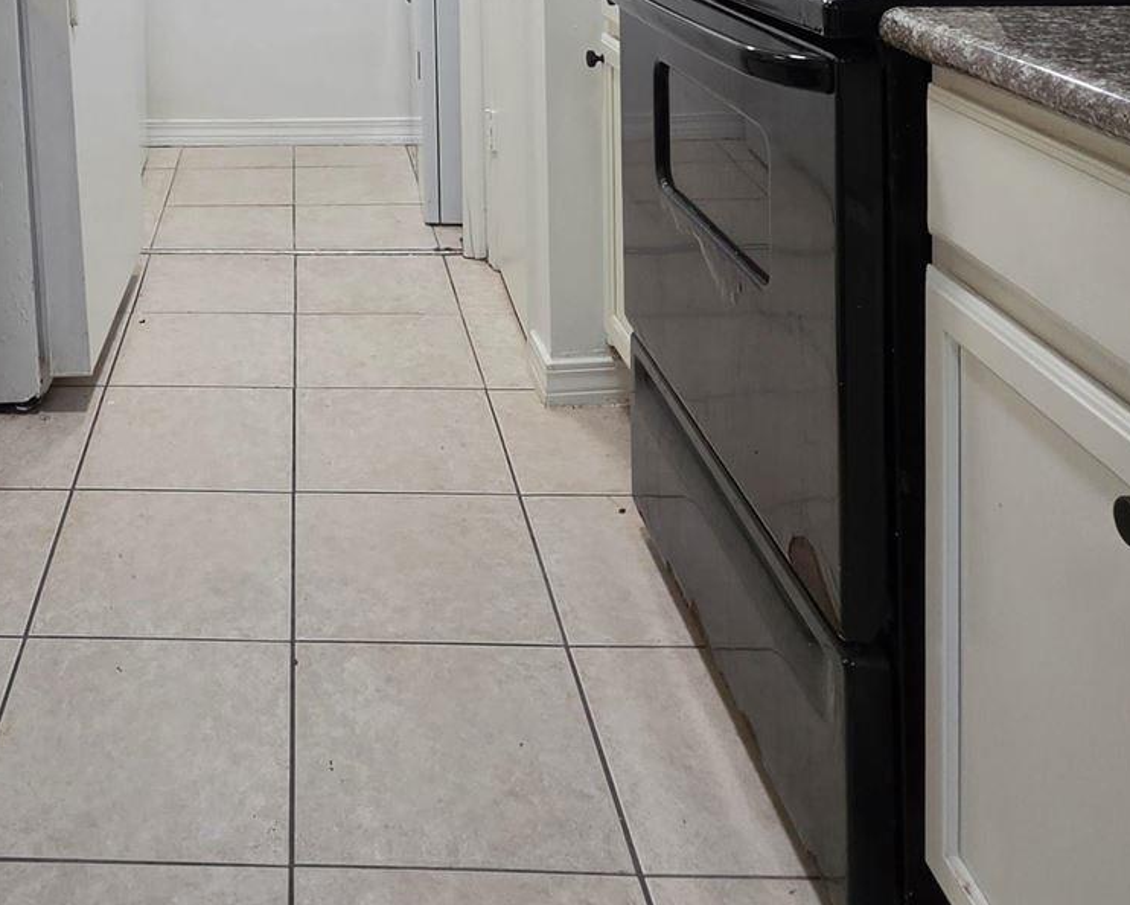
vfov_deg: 34.6
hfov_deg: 48.6
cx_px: 224
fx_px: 1171
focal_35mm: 35
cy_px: -155
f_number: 1.9
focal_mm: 2.2
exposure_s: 1/120
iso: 100
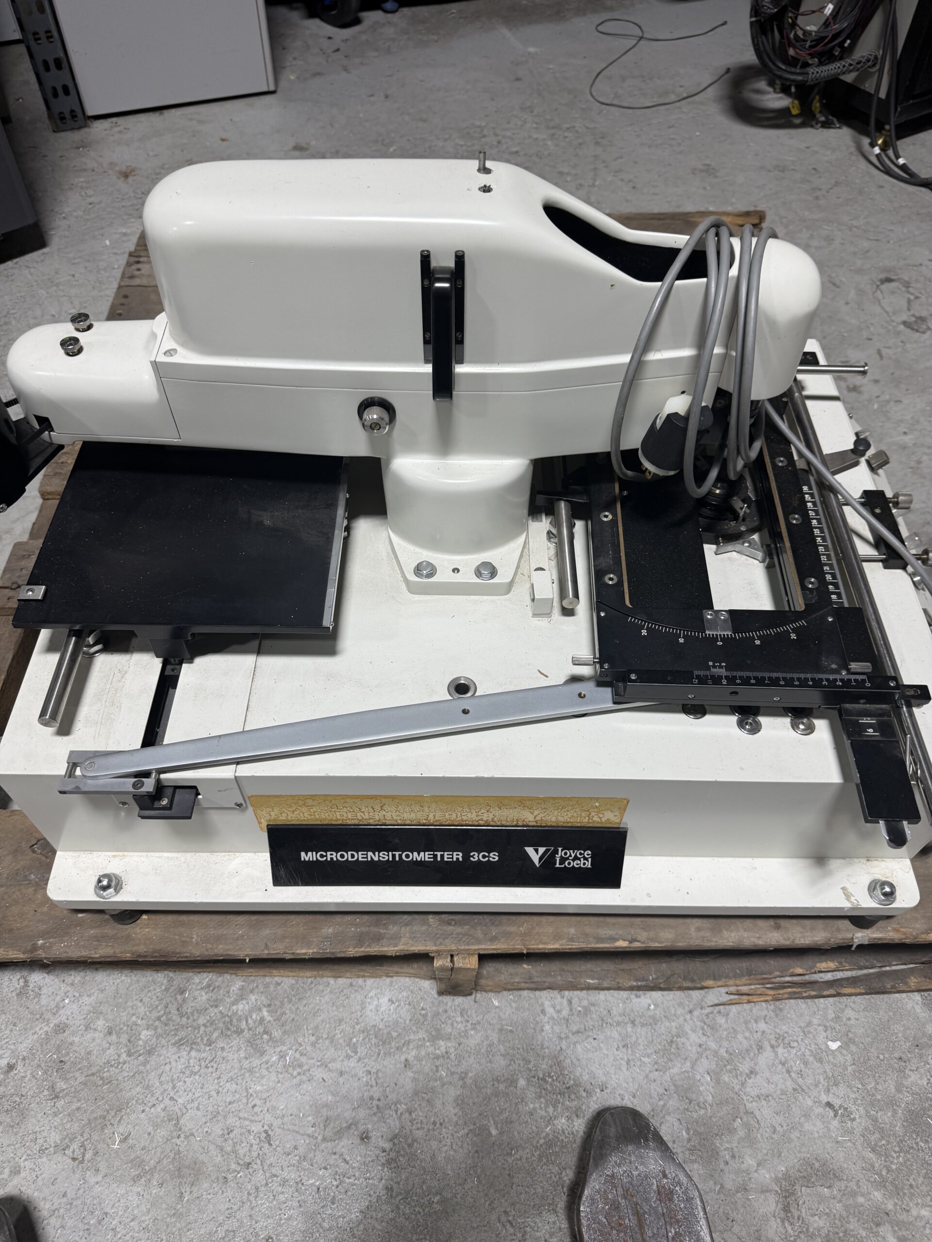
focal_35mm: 24
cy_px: 621
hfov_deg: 56.8
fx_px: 862
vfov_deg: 71.6
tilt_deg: -52.4
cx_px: 466
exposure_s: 1/121
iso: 64
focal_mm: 6.76
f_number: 1.78
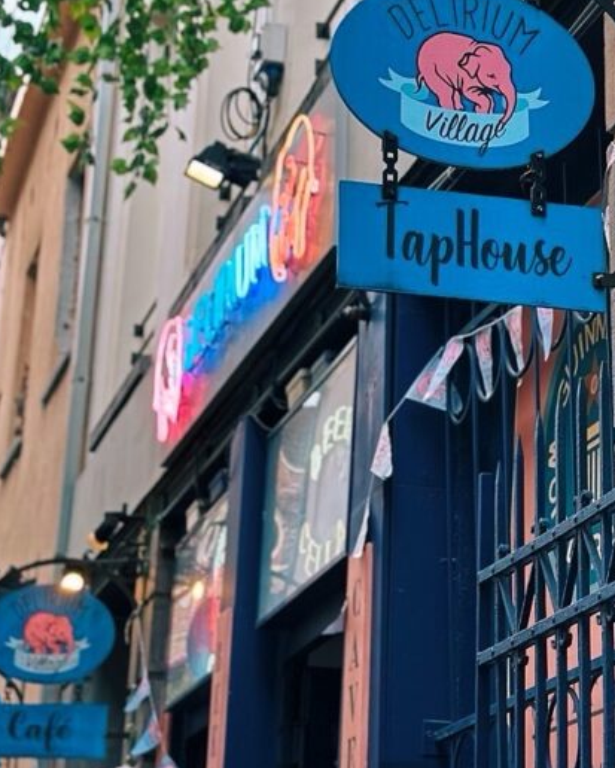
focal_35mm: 93
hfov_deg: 16.4
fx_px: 2115
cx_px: 530
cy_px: 58
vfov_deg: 20.1
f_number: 1.78
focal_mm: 6.86
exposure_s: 1/164
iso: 64
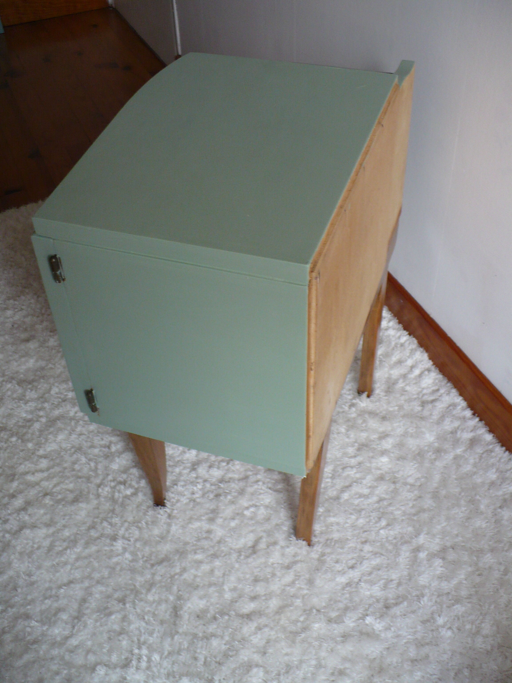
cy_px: 342
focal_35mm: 37
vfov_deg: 50.1
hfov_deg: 38.7
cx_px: 256
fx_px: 730
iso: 160
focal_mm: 6.1
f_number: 2.8
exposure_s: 1/30
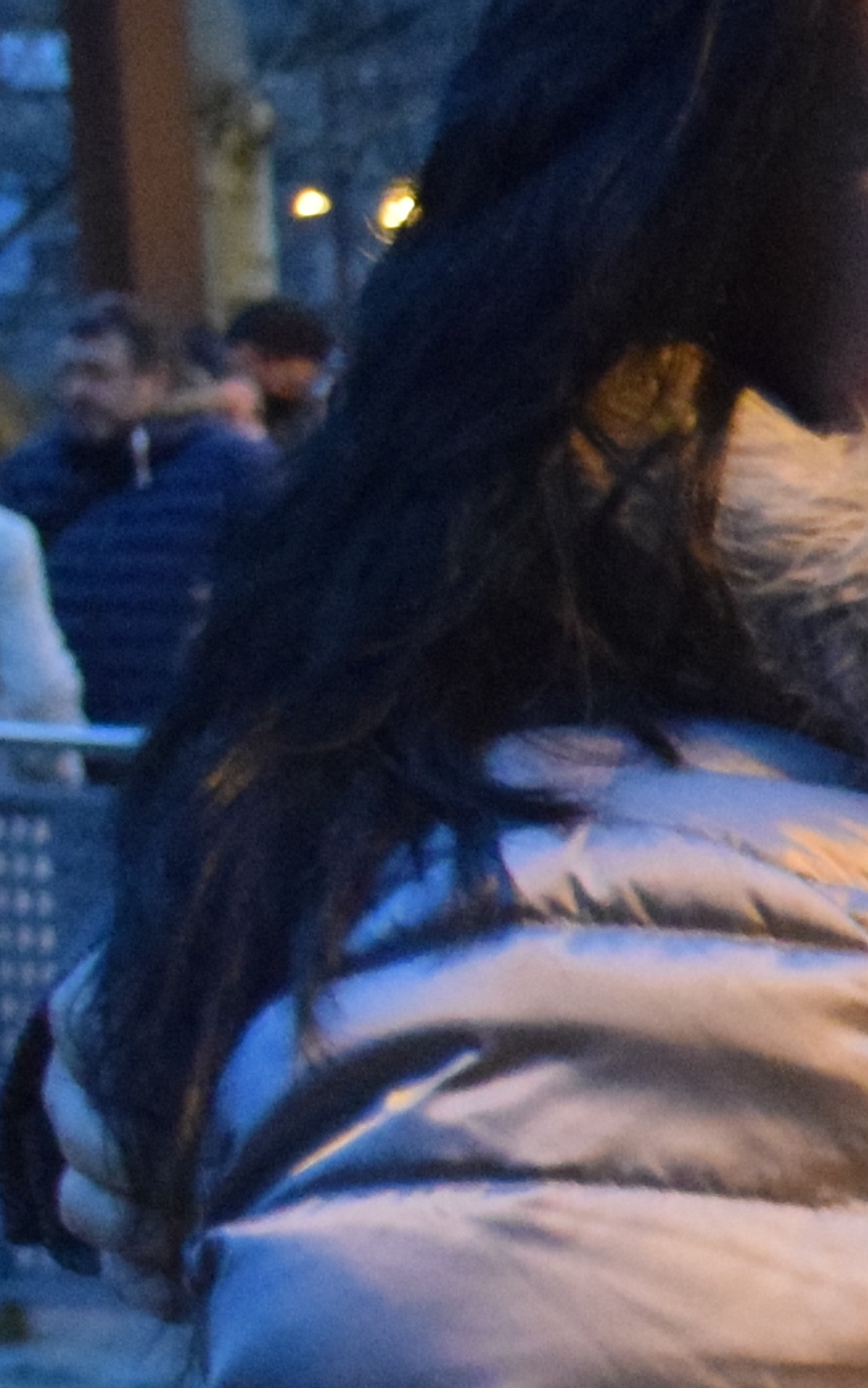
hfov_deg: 5.1
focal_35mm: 227
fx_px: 8591
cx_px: 3468
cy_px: 1243
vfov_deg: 9.2
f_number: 3.8
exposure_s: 1/60
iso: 4000
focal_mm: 26
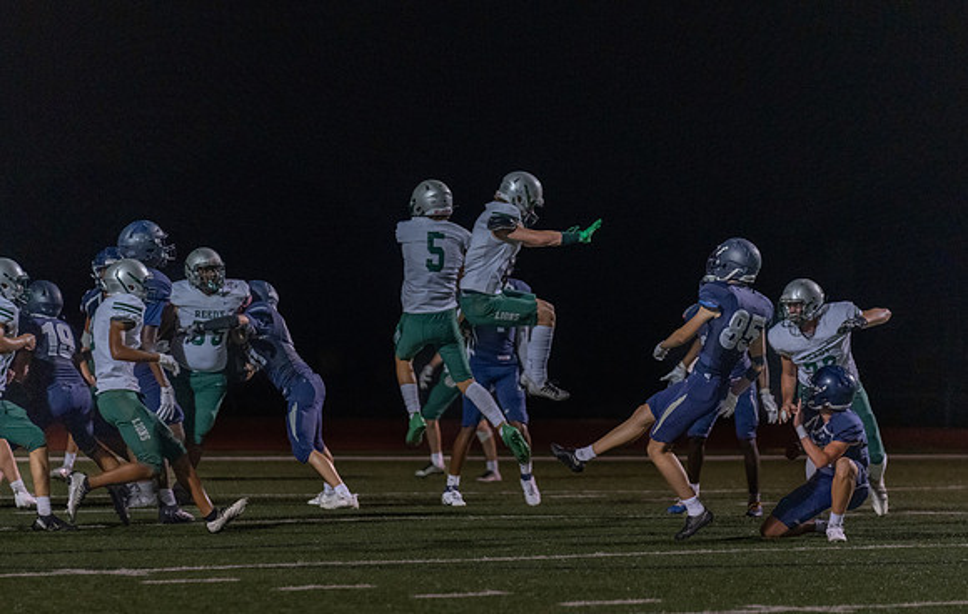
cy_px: 336
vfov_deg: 5.9
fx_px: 5971
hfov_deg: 9.3
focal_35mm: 225
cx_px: 512
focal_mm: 200
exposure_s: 1/1000
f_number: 2.8
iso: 6400
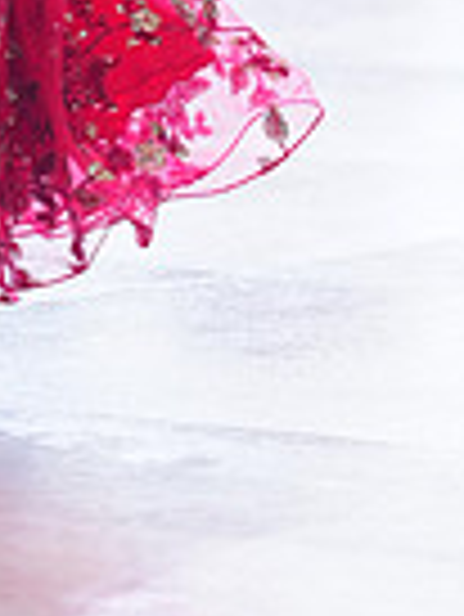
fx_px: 10332
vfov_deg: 3.4
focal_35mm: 579
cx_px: -363
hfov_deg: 2.6
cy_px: -616
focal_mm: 142
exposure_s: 1/500
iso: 1600
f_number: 2.8
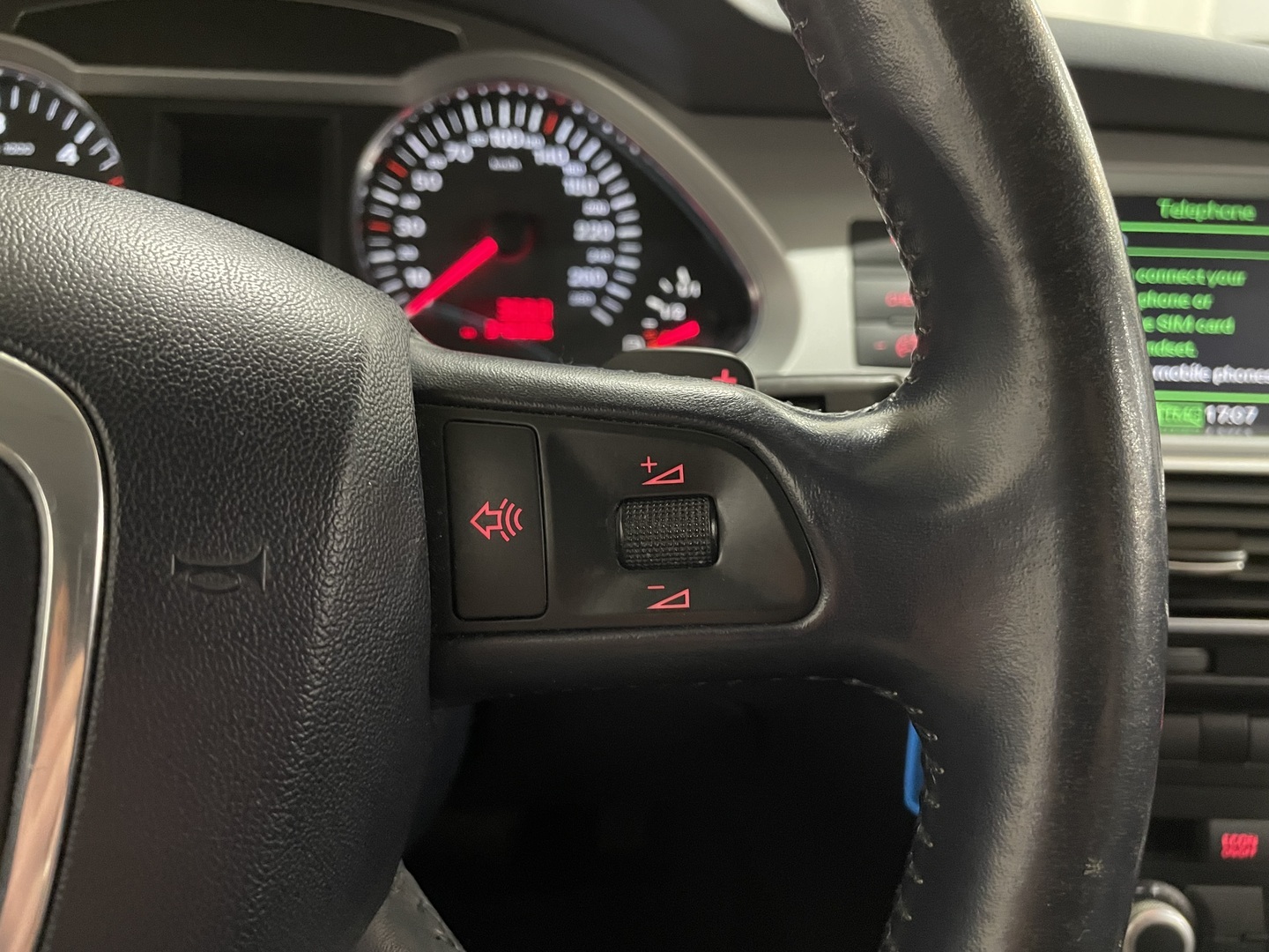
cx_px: 634
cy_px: 476
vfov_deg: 53.1
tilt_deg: -21.2
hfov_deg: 67.3
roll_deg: -0.8
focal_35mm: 26
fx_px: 953
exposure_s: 1/27
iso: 640
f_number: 1.6
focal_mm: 4.2
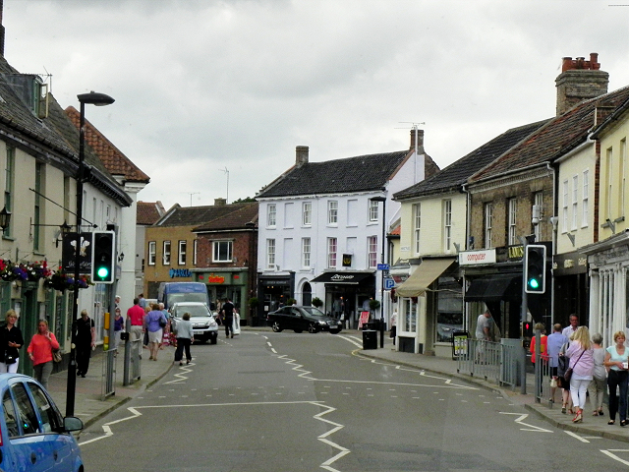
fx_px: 1726
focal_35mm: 95
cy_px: 236
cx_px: 314
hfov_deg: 20.7
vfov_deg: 15.6
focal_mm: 16.9
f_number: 6.3
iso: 400
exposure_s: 1/1227
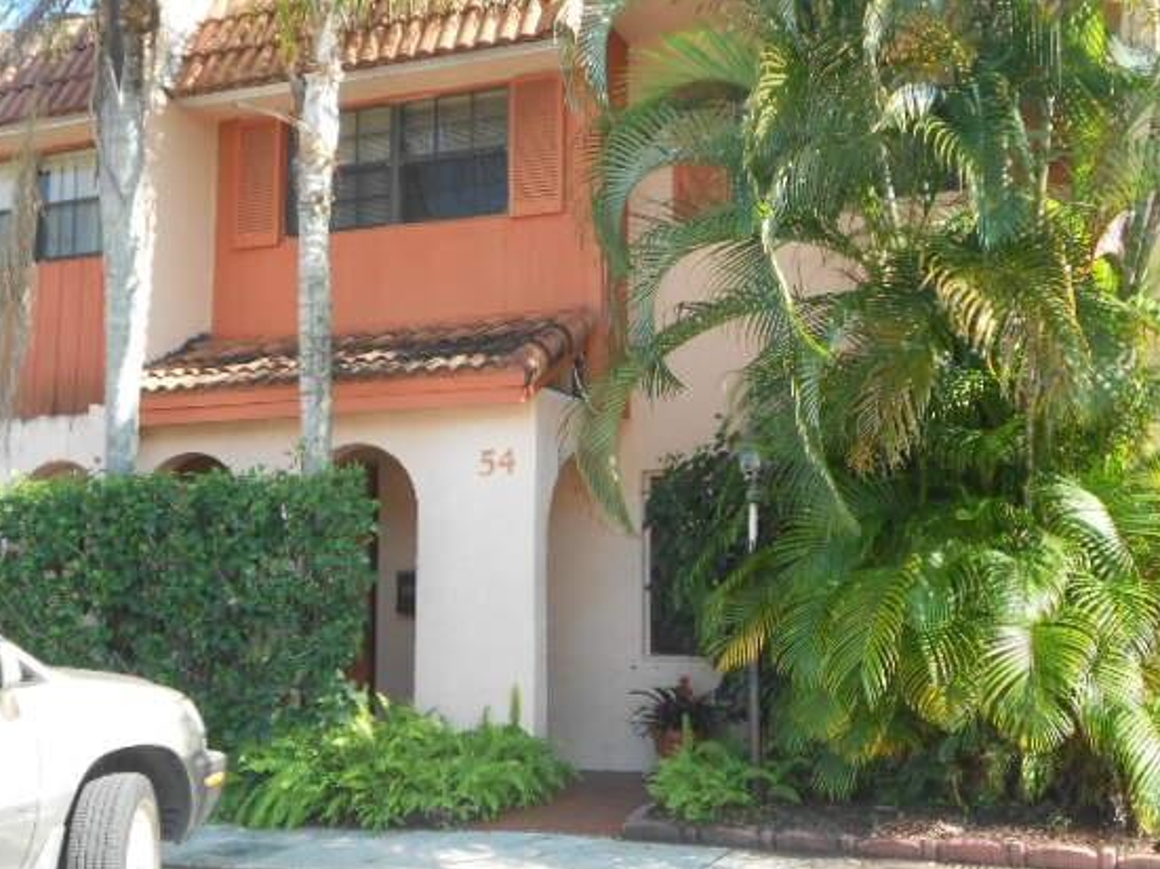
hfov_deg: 43.8
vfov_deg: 33.6
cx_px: 524
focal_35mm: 43
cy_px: 436
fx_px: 1441
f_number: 3.9
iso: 80
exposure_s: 1/100
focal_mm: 6.7
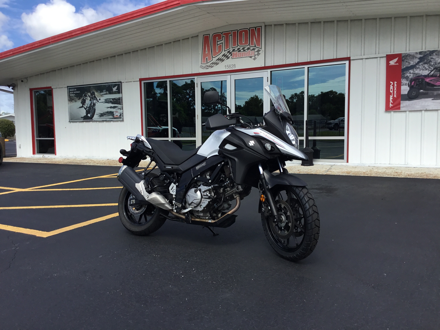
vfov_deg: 45.4
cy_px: 165
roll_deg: +0.3
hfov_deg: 58.4
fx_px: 394
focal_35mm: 31
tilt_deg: -4.7
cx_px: 220
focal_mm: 3.3
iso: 25
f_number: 2.4
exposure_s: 1/1148
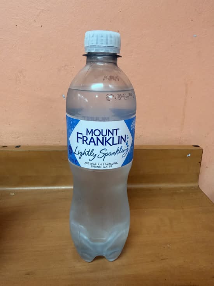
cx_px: 107
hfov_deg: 56.8
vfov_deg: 71.6
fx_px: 198
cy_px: 143
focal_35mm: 24
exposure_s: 1/50
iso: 500
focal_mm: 2.22
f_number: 2.2
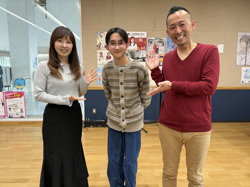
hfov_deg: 71.6
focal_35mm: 24
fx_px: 173
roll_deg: +0.7
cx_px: 125
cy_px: 94
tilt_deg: -7.9
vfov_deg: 56.8
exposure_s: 1/80
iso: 200
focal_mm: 6.76
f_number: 1.78
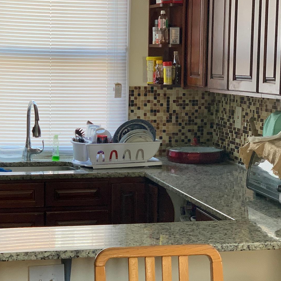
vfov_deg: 19.9
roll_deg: -0.8
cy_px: 150
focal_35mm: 87
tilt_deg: -6.0
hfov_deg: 19.9
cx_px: 93
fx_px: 799
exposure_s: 1/85
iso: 125
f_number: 2.4
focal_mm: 6
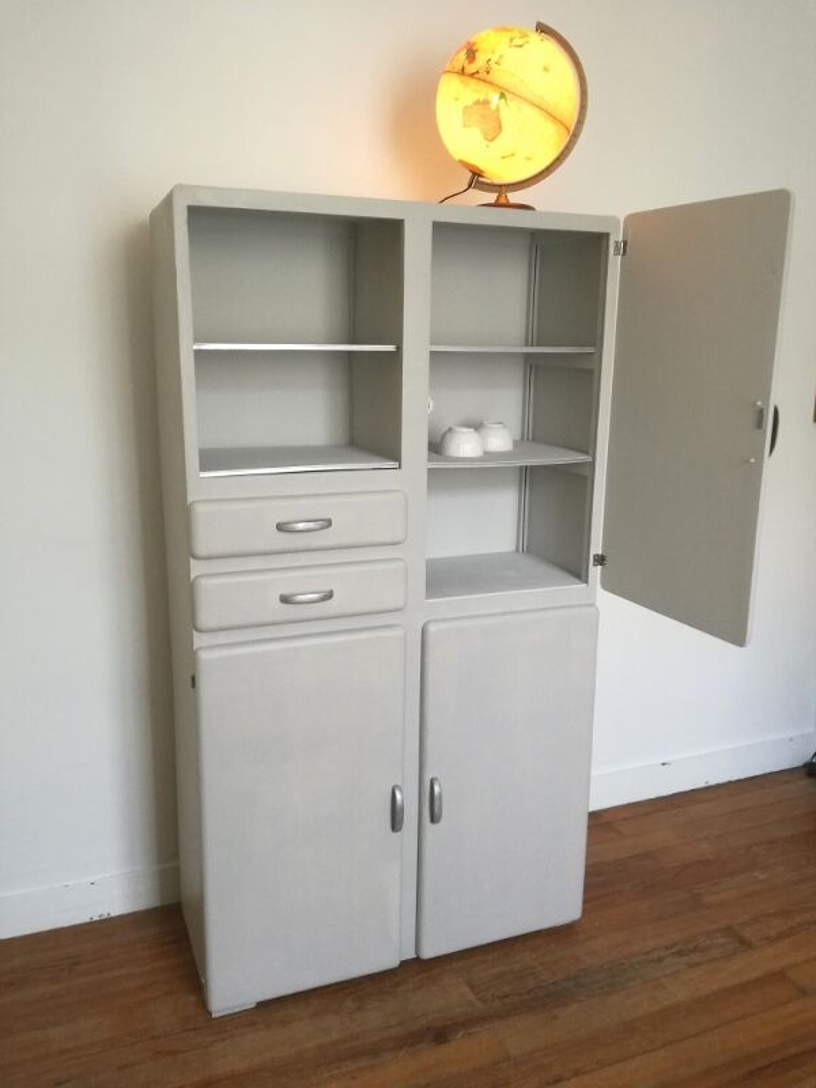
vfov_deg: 65.3
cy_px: 544
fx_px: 849
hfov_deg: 51.4
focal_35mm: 27
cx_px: 408
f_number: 2
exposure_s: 1/33.3
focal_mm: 3.79
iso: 250
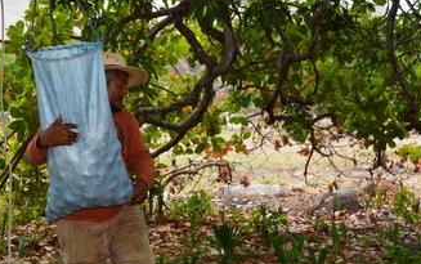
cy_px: 162
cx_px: 142
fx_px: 643
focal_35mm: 56
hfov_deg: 35.9
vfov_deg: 23.1
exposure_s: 1/125
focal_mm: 24
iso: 200
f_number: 9
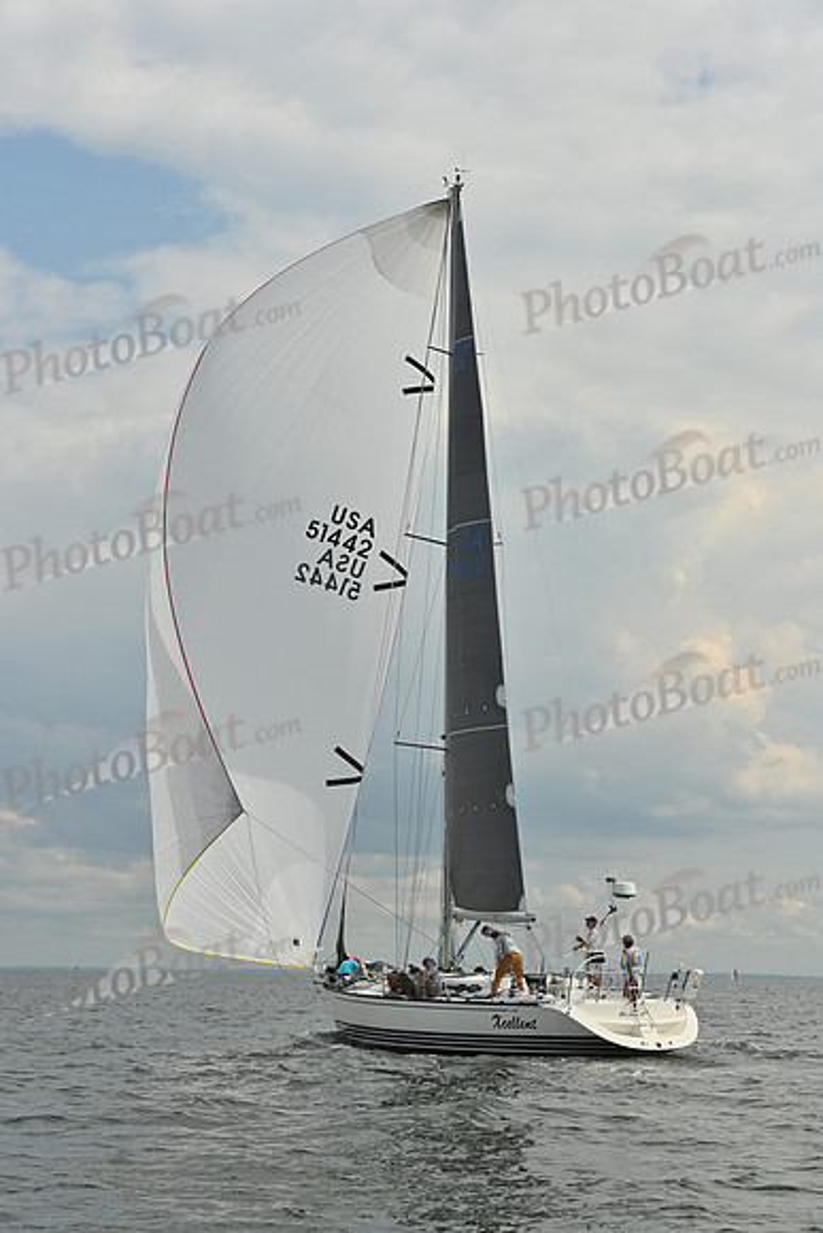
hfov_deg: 19.5
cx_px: 412
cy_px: 616
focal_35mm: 70
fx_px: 2399
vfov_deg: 28.8
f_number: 8
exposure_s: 1/1600
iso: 320
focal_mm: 70
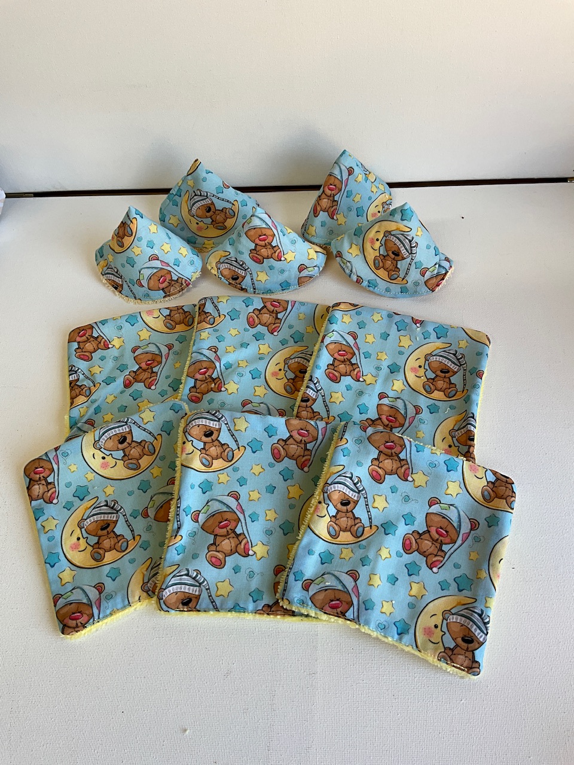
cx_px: 287
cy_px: 382
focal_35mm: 29
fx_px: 641
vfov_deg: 61.7
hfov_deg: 48.2
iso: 20
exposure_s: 1/100
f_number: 1.8
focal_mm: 3
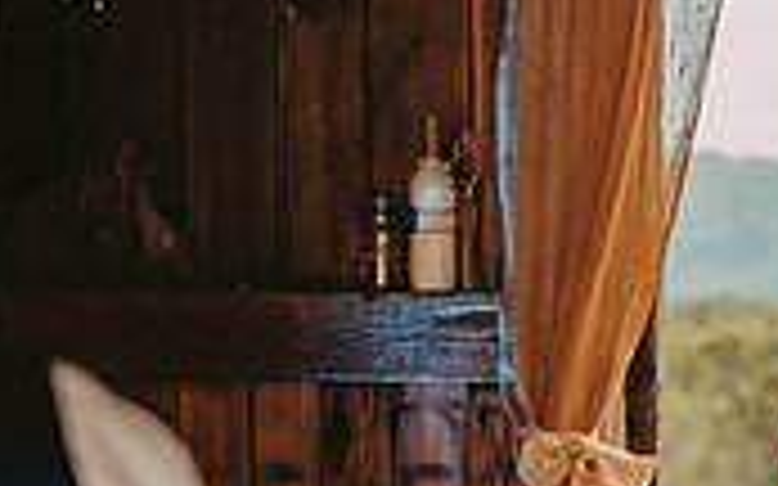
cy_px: 578
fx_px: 4790
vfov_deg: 5.8
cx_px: 418
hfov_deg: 9.3
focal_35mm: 226
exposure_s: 1/200
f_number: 2.8
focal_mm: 66
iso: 800
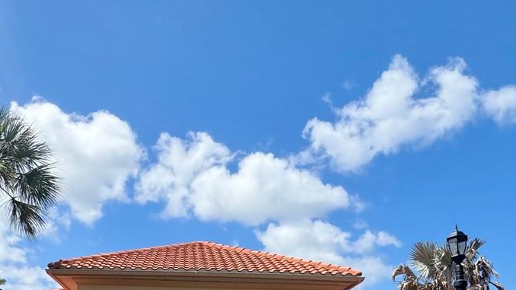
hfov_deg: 54.9
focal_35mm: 36
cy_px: 323
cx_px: 209
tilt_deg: +6.7
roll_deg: -0.4
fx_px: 492
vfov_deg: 29.4
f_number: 2.2
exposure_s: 1/1927
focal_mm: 2.22
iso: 50
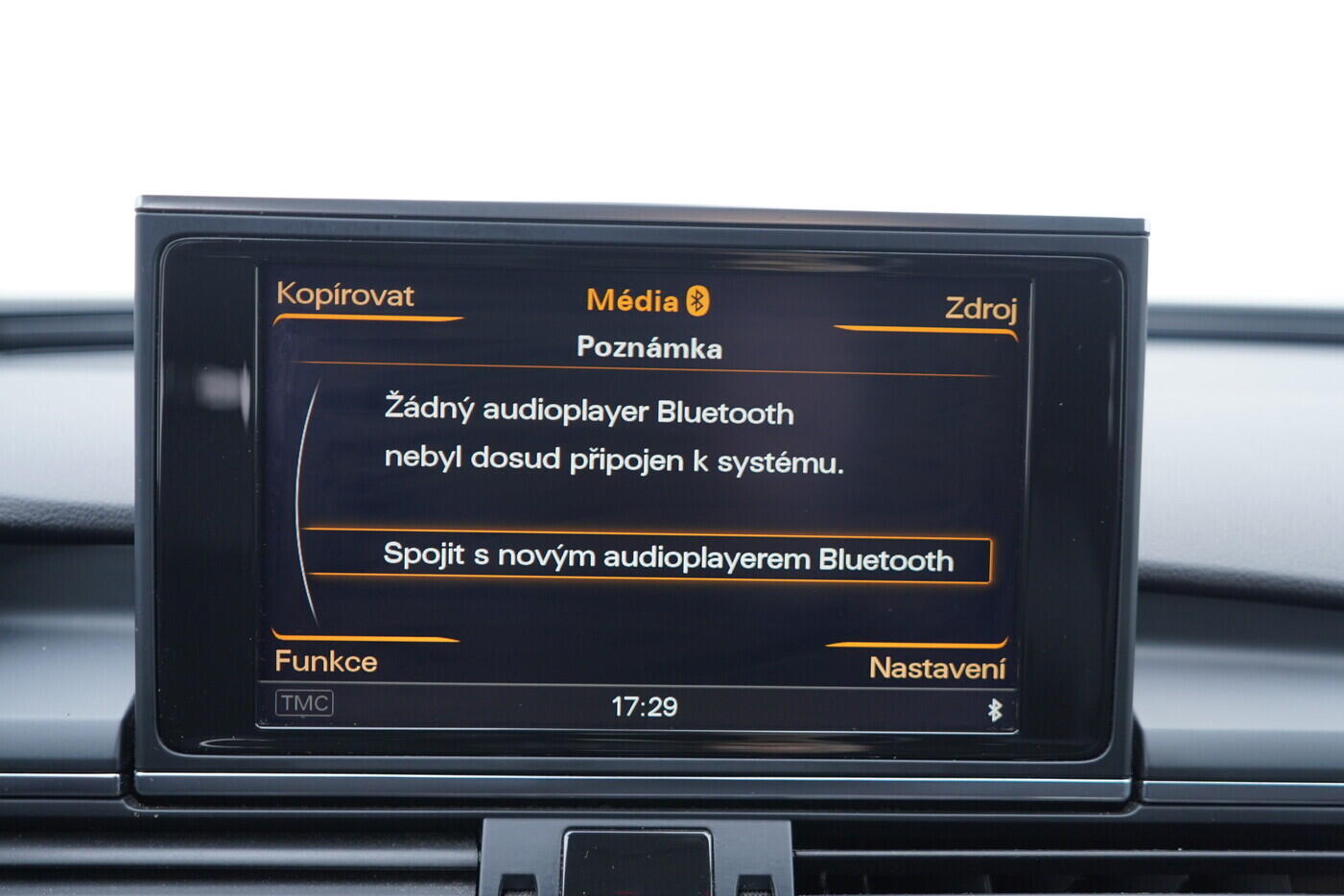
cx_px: 675
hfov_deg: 51.9
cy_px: 459
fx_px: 1381
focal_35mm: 37
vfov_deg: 35.9
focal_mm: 24
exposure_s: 1/40
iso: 200
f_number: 2.8
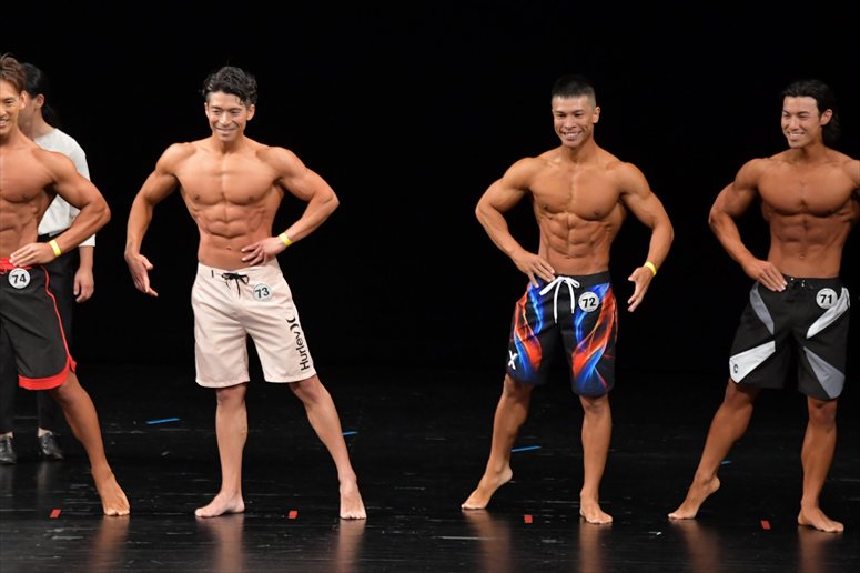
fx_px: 6089
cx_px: 430
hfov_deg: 8.1
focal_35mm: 255
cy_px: 286
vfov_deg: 5.4
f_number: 5.6
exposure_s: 1/400
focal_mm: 170
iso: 3200
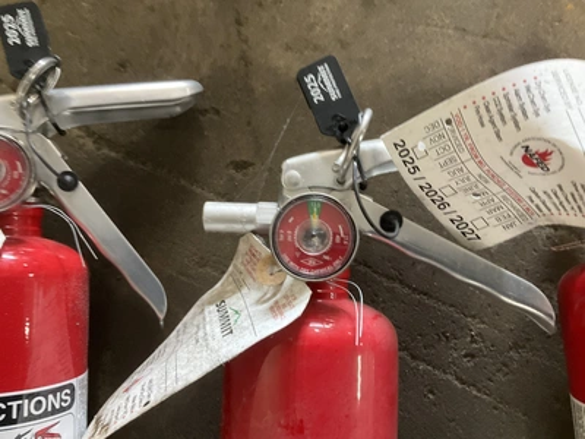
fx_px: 490
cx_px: 292
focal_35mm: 29
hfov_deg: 61.7
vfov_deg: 48.2
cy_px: 220
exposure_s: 1/40
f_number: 1.8
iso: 250
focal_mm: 3
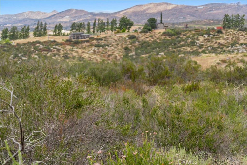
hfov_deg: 18.9
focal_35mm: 108
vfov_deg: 12.7
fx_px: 741
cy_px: 82
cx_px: 124
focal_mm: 108
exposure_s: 1/125
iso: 100
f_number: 6.3
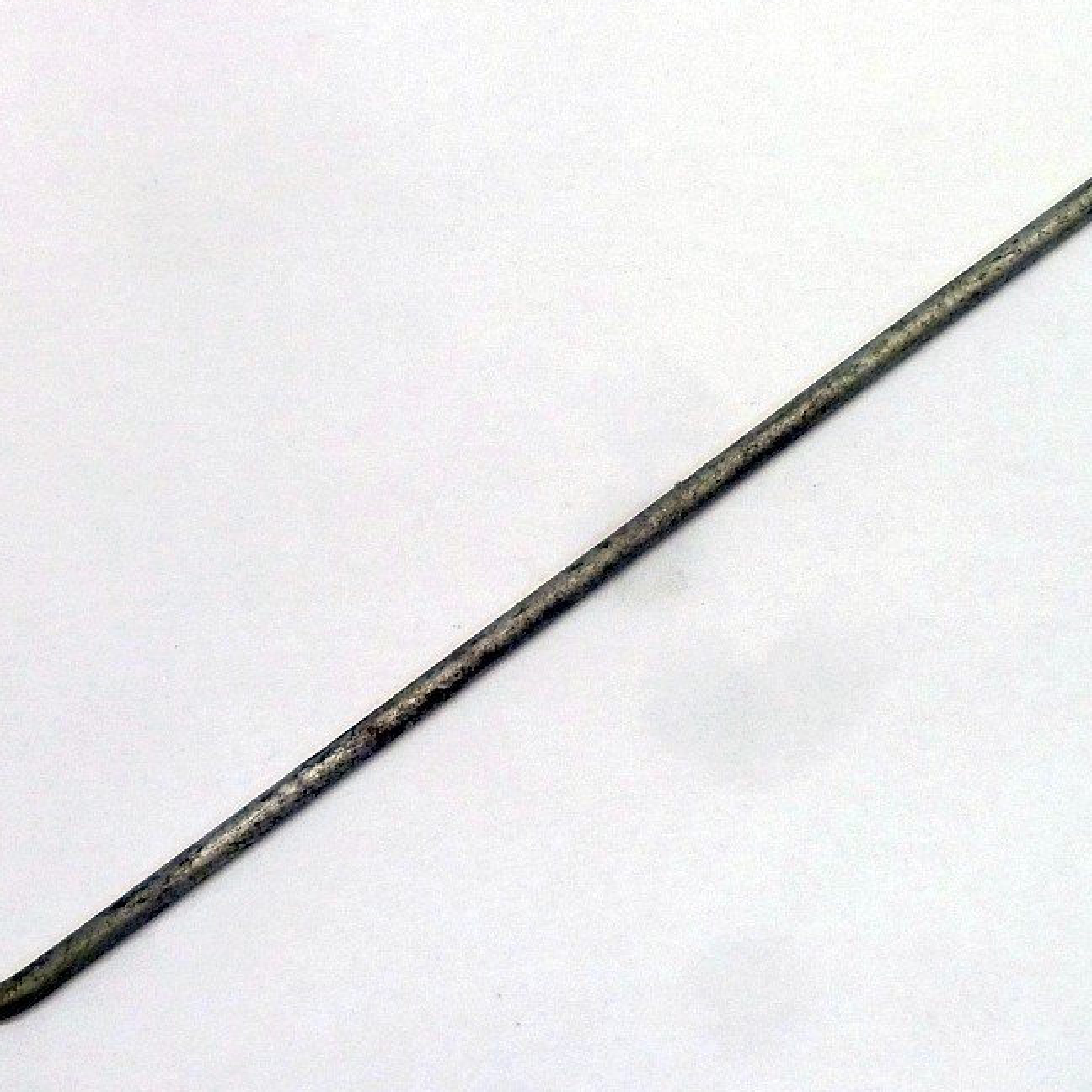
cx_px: 611
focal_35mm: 70
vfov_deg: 24.7
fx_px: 2498
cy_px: 551
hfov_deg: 24.6
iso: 400
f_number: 3.9
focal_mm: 9.1
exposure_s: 1/40
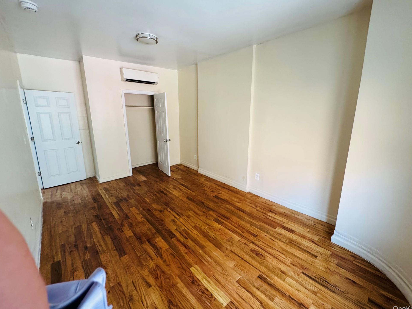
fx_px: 179
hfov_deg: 98.1
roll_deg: -0.5
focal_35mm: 15
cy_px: 148
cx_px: 216
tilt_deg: -11.8
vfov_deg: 81.7
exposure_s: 1/60
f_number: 2.2
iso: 400
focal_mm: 2.22
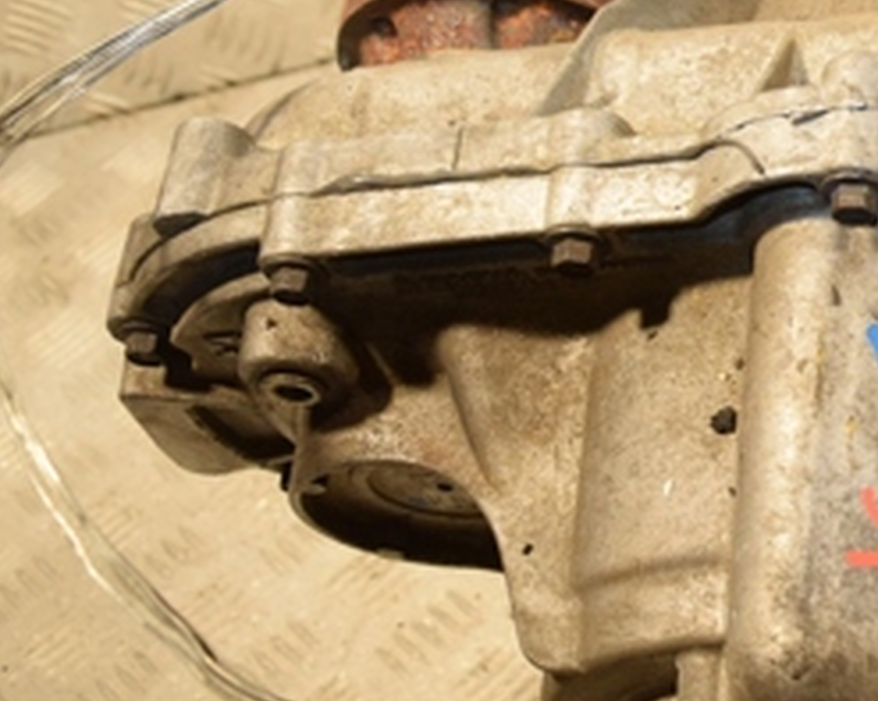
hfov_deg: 19.5
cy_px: 270
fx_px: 2367
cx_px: 1109
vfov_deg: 16.8
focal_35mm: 91
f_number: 5
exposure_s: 1/200
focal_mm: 25
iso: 800
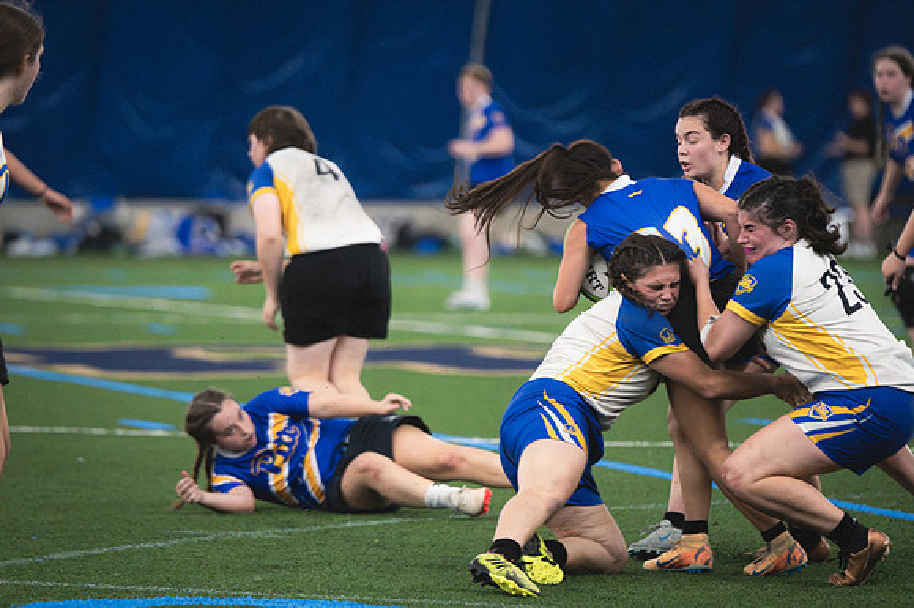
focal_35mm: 300
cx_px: 457
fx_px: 7612
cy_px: 304
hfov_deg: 6.9
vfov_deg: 4.6
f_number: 2.8
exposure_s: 1/640
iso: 12800
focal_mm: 200
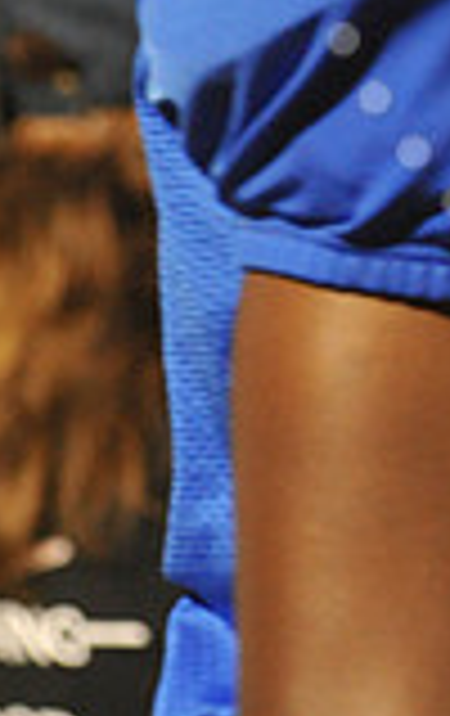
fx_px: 11232
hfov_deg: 2.3
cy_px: -189
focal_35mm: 575
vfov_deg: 3.6
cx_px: 824
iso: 5000
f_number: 5.6
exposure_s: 1/125
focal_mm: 155
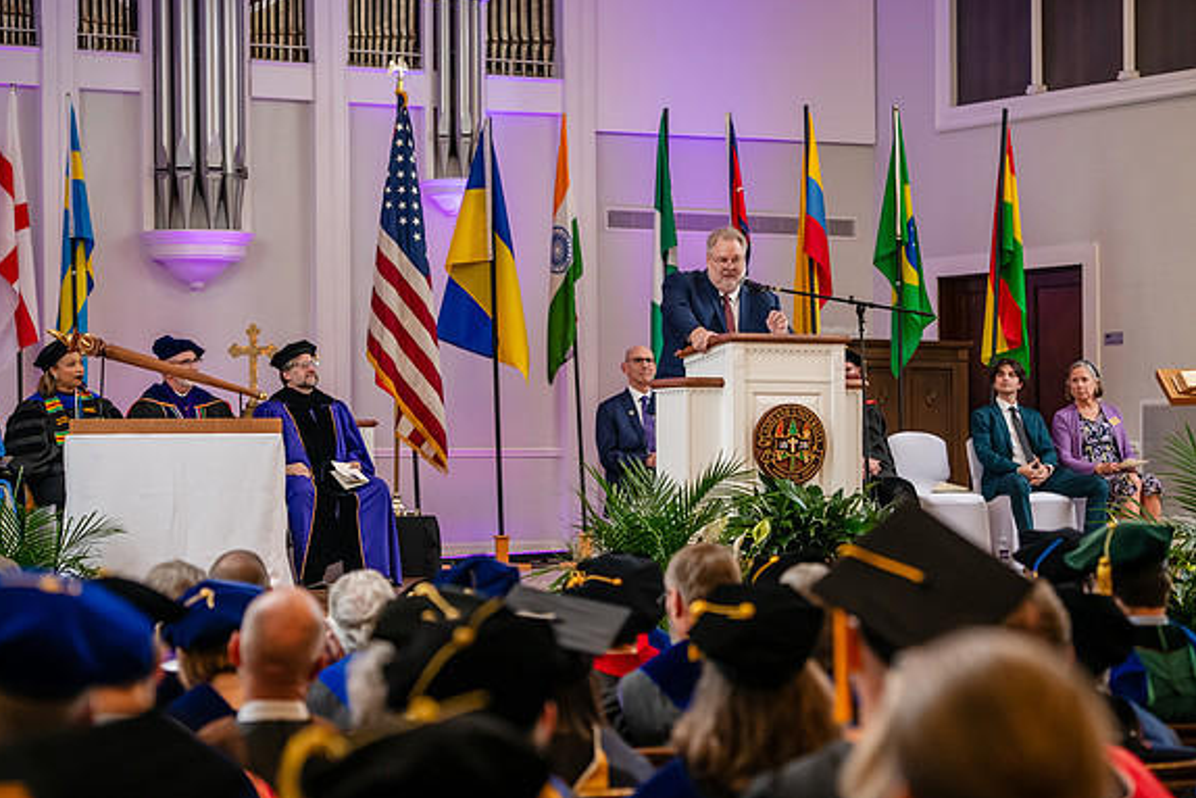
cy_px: 399
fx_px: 3356
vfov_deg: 13.6
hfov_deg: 20.2
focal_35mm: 101
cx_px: 594
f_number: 4
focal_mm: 100
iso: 2000
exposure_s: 1/200
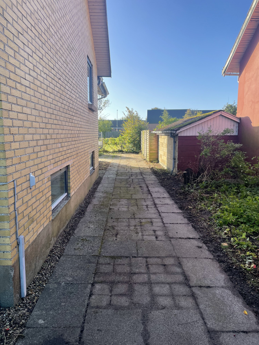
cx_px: 130
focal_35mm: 26
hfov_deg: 53.1
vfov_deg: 67.3
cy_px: 172
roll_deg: +0.6
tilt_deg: -6.3
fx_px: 259
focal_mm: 4.2
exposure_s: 1/842
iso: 32
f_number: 1.6
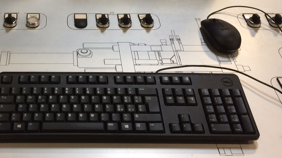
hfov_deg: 32.8
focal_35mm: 63
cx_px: 77
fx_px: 471
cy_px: 7
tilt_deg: -28.0
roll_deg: -0.6
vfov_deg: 18.7
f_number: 2.2
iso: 40
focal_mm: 4.15
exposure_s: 1/30
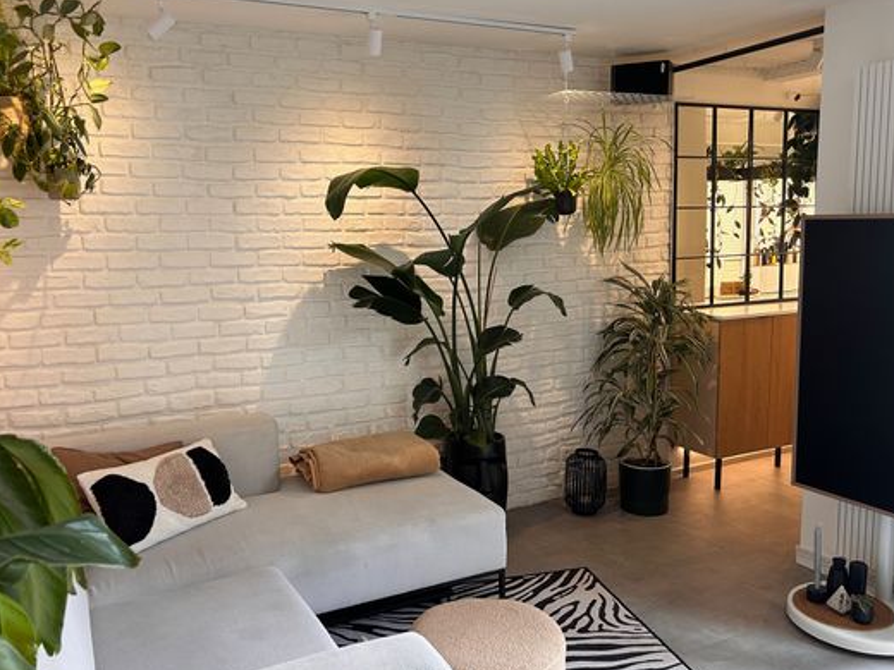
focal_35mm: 30
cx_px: 418
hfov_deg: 59.9
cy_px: 337
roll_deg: +1.5
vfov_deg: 46.8
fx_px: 775
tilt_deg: -9.8
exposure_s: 1/121
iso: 125
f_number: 1.5
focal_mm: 5.7
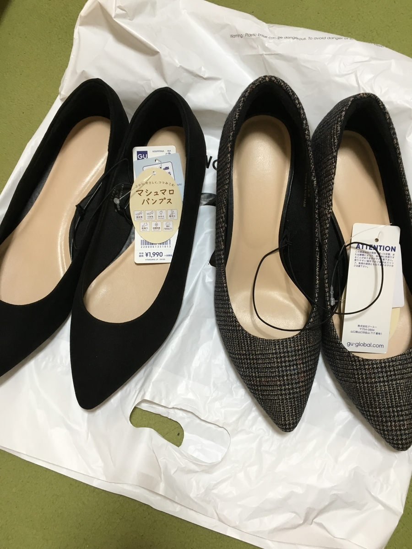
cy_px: 274
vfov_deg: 61.7
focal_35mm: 29
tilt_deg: -76.7
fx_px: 460
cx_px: 206
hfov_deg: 48.2
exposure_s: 1/30
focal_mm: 4.15
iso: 80
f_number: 2.2
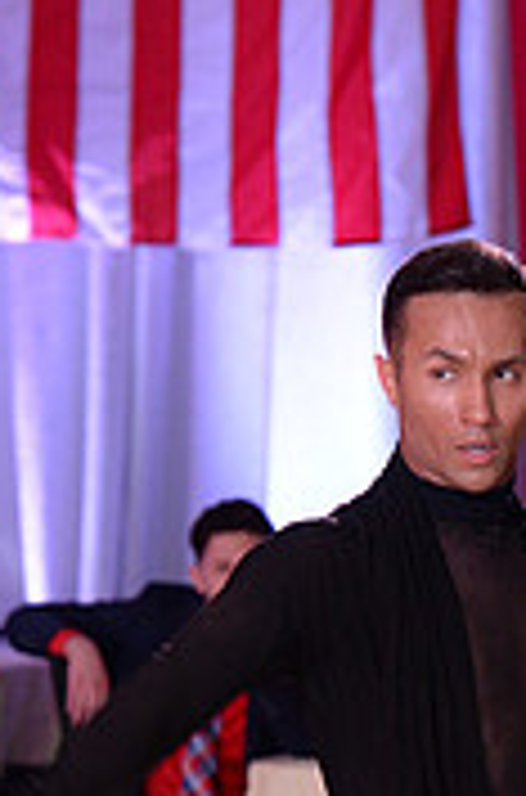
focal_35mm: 367
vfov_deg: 5.6
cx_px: 838
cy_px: 962
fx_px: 8090
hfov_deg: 3.7
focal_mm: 112
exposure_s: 1/250
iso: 2000
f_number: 4
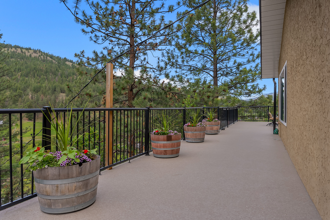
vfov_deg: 53.2
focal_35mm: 24
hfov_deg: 73.7
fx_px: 220
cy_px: 110
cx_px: 165
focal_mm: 24
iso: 100
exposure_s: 1/125
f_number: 5.6
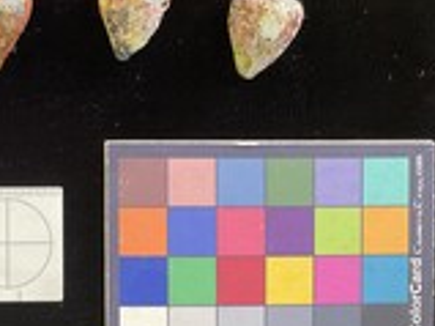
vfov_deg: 22.6
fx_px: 804
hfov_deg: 28.3
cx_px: -5
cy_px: 67
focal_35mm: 64
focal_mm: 3
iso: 50
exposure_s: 1/50
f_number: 1.8
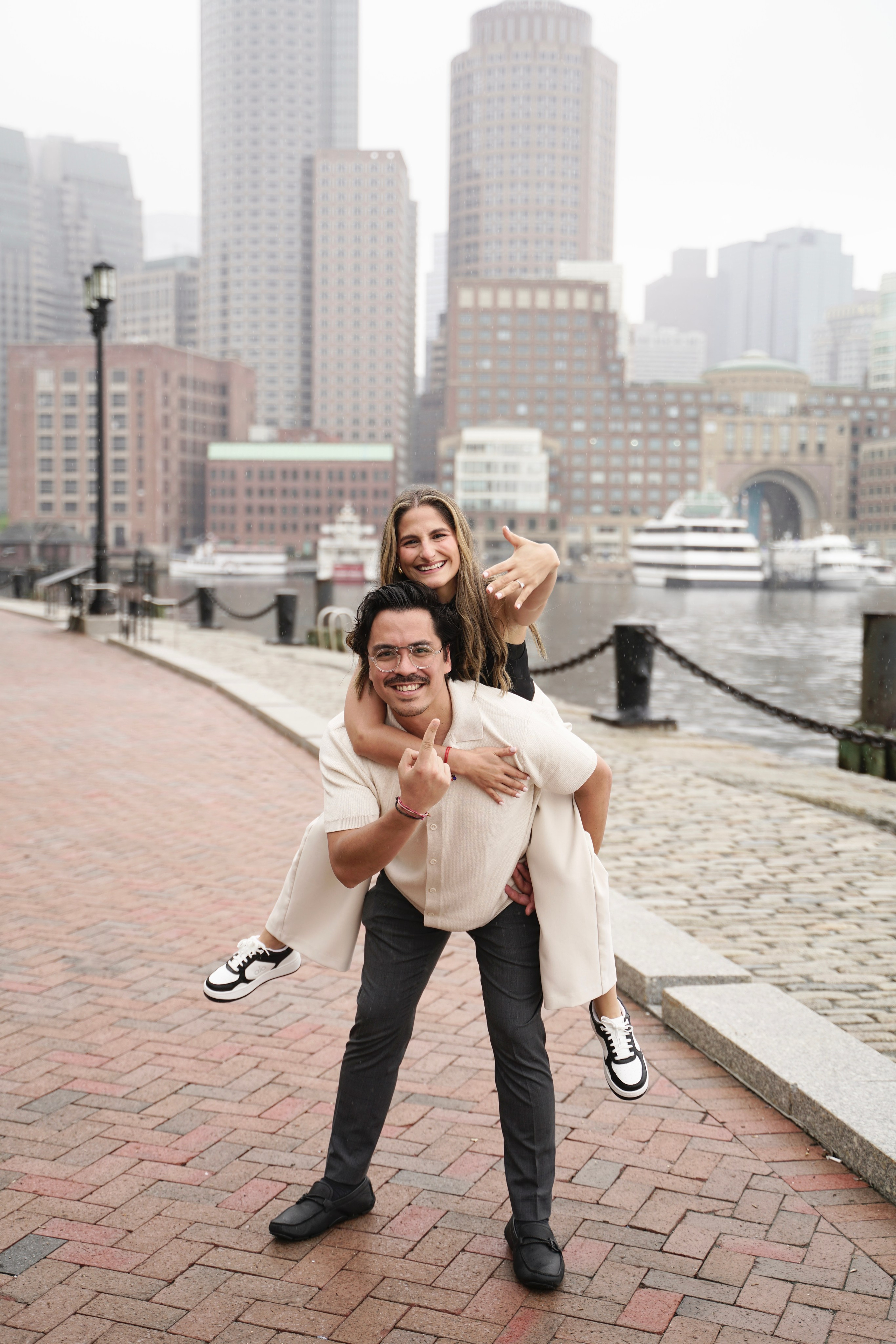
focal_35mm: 48
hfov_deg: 28.1
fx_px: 1791
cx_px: 448
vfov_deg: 41.1
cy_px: 672
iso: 100
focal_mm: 48
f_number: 2.8
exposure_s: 1/640
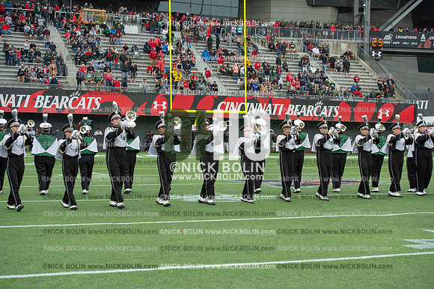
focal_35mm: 70
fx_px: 843
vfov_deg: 19.4
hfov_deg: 28.9
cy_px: 144
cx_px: 217
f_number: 4
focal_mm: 70
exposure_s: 1/500
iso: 400
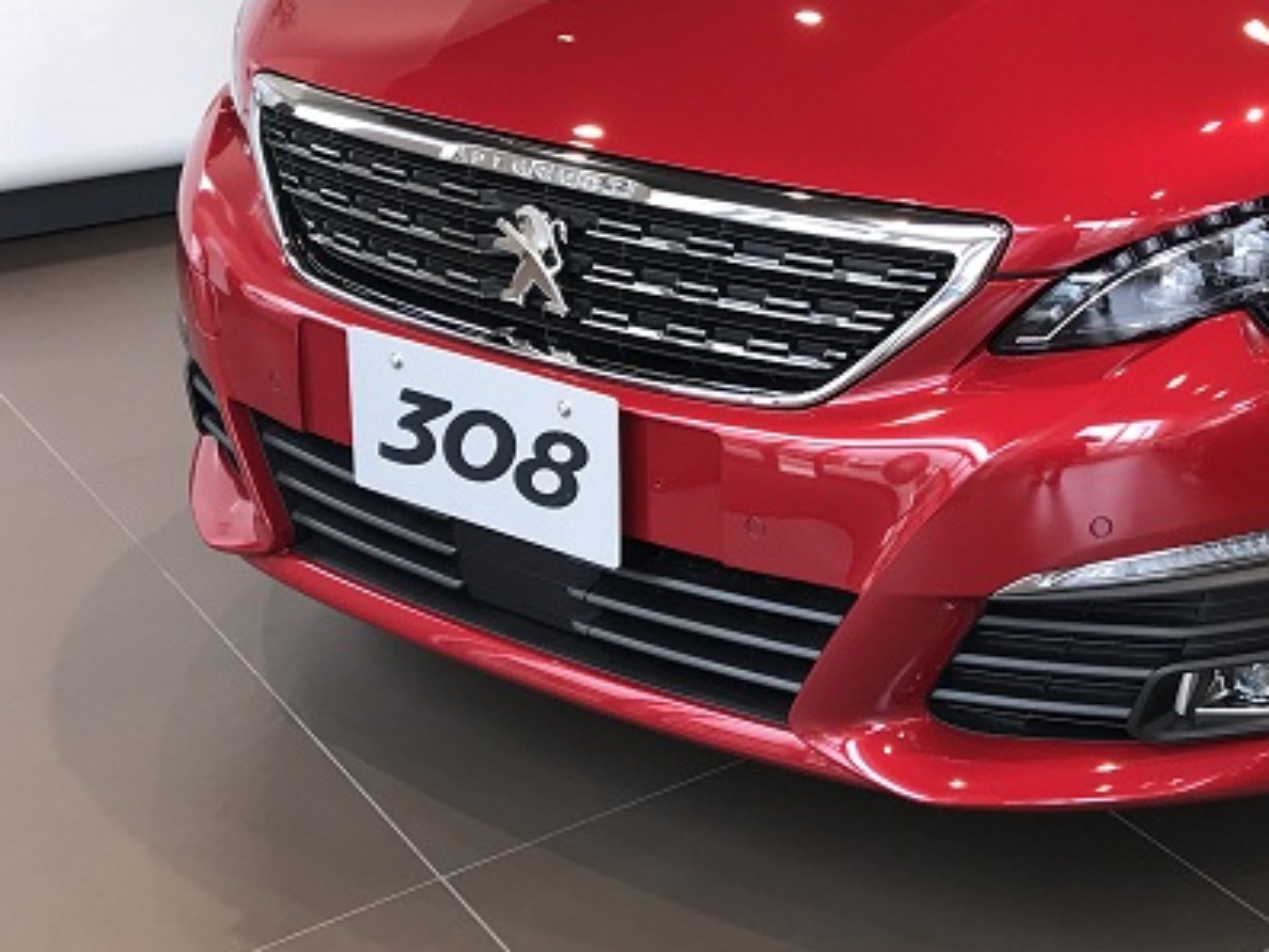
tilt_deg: -15.3
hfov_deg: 32.2
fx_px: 2090
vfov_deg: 25.1
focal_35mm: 57
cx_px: 1126
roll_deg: -1.4
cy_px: 139
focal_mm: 3.99
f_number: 1.8
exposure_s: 1/60
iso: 25
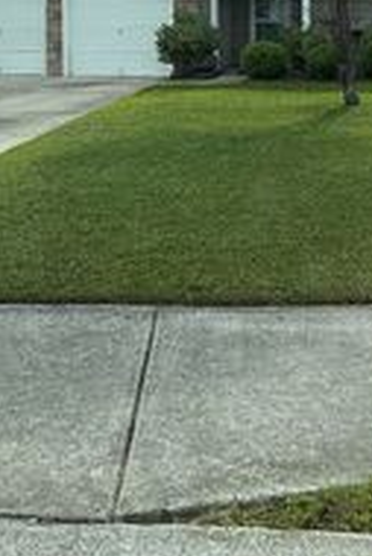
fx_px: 789
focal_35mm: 51
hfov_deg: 26.3
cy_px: 37
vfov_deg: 36.0
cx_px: 258
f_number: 2.2
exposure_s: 1/1211
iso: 64
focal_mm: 2.22
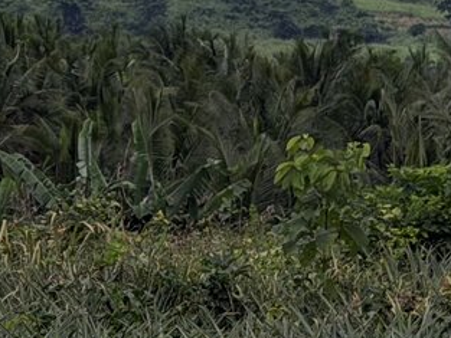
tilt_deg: +2.2
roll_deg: -2.0
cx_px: -281
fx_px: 3193
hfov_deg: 7.9
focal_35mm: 245
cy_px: 92
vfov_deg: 6.1
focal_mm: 6.76
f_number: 1.78
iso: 64
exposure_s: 1/6024
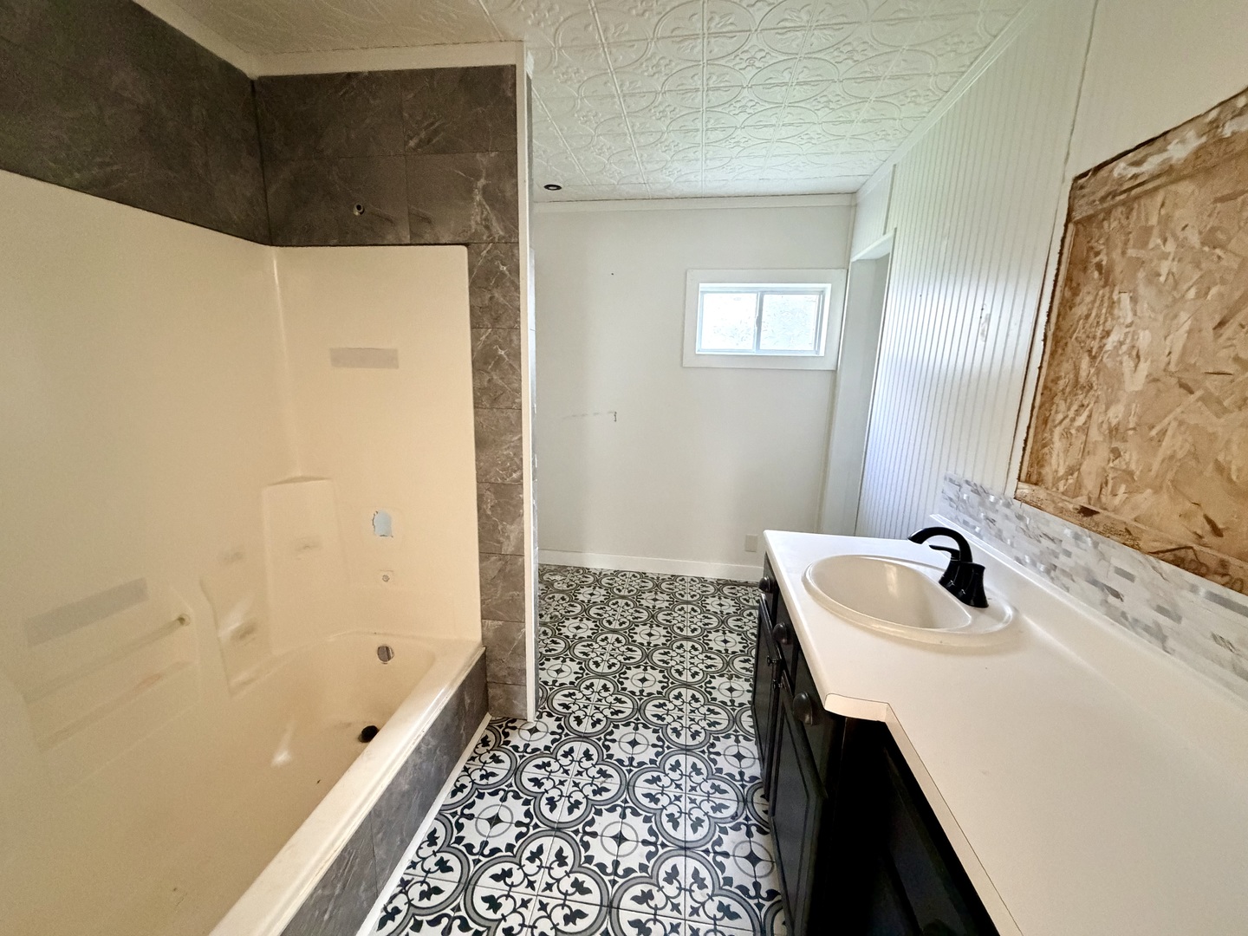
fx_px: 505
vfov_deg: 85.7
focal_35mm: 14
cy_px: 468
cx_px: 624
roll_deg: -1.1
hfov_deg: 102.1
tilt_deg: -10.4
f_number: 2.2
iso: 1250
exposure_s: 1/60
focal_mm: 2.22
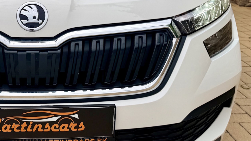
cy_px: 21
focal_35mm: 59
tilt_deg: -13.0
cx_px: 27
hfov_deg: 33.6
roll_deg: +0.4
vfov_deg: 20.1
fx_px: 393
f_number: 1.78
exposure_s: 1/6173
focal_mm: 6.76
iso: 80
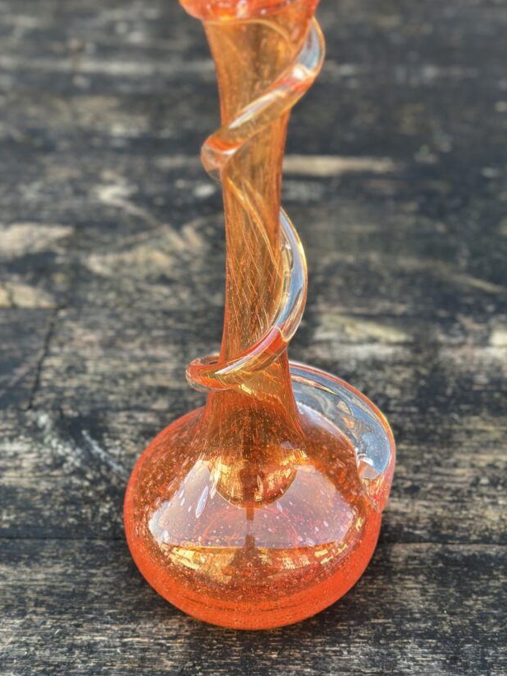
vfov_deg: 32.1
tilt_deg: -36.5
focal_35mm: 60
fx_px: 1172
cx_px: 288
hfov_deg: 24.4
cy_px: 264
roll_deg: -1.7
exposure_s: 1/100
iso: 125
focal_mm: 6.86
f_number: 1.78
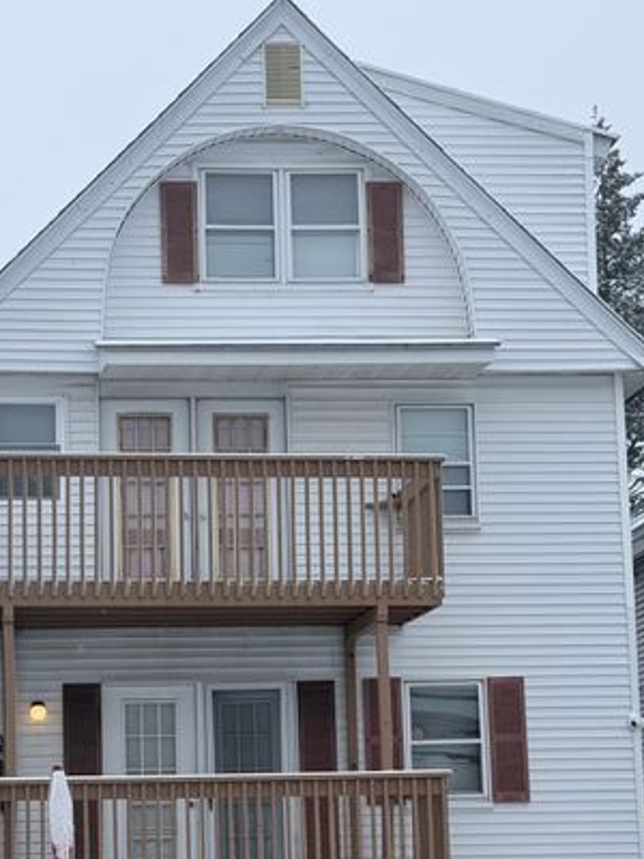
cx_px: 206
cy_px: 613
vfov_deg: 24.2
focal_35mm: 80
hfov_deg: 18.4
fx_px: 1984
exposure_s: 1/2033
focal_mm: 6.76
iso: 64
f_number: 1.78
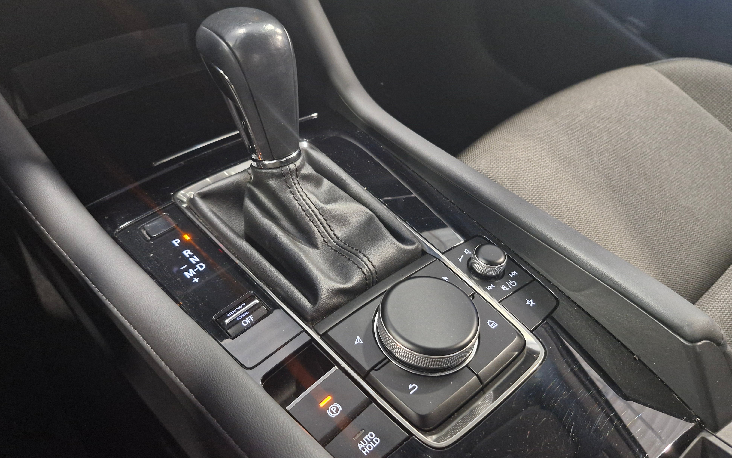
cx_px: 364
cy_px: 237
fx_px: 499
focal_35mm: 25
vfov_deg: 49.3
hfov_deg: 72.5
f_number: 1.8
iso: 800
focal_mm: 5.54
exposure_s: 1/25
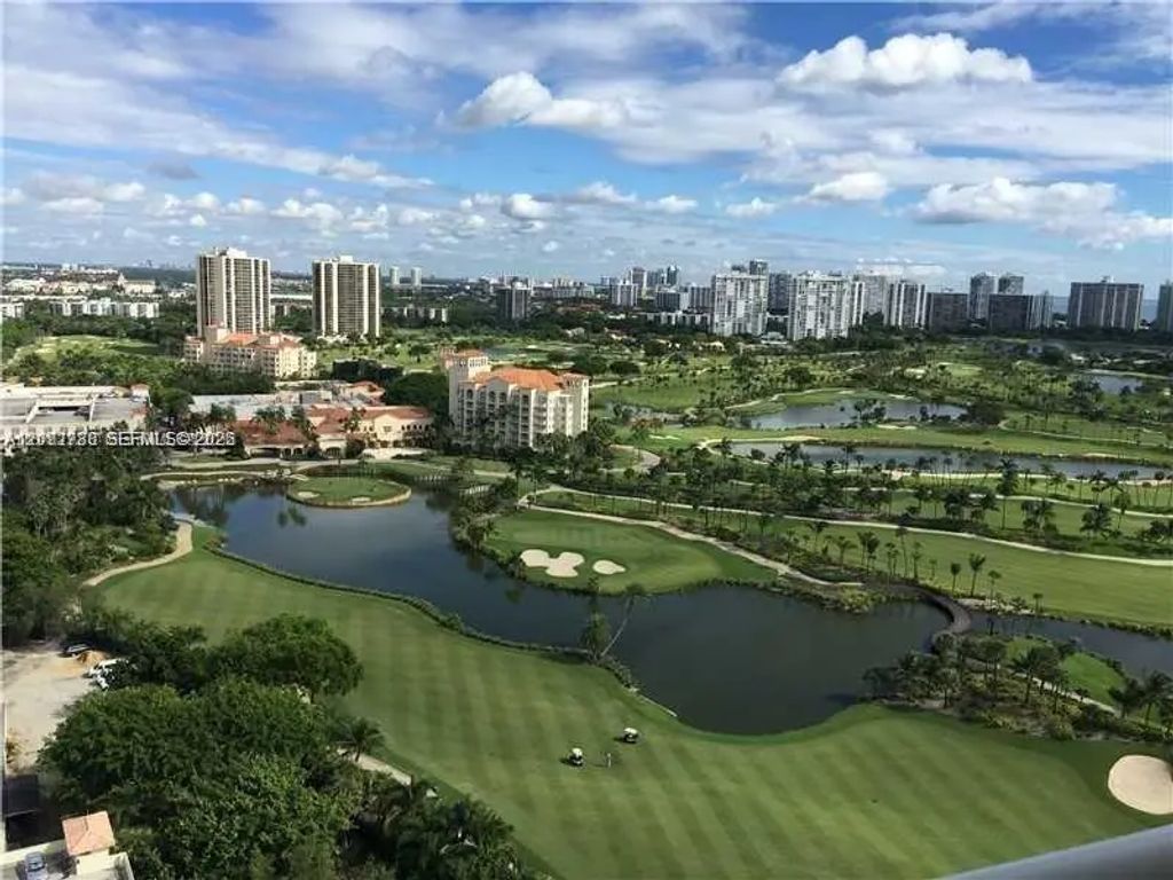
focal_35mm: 29
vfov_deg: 48.2
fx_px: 983
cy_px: 440
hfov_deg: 61.7
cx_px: 586
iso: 32
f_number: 2.2
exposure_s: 1/1883
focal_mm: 4.15
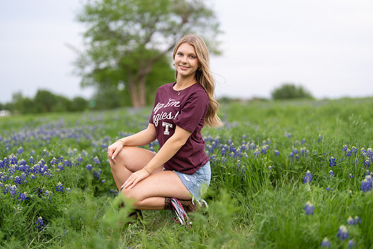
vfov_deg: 26.1
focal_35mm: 52
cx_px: 186
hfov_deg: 38.4
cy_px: 124
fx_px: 536
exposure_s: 1/800
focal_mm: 50
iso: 250
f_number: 1.2
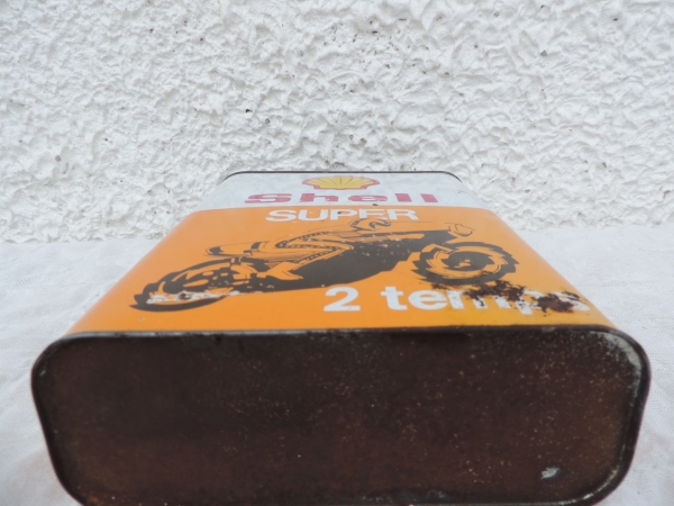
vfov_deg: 56.8
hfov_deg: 71.6
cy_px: 253
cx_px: 337
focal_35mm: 24
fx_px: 467
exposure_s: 1/250
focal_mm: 4.3
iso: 80
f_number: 3
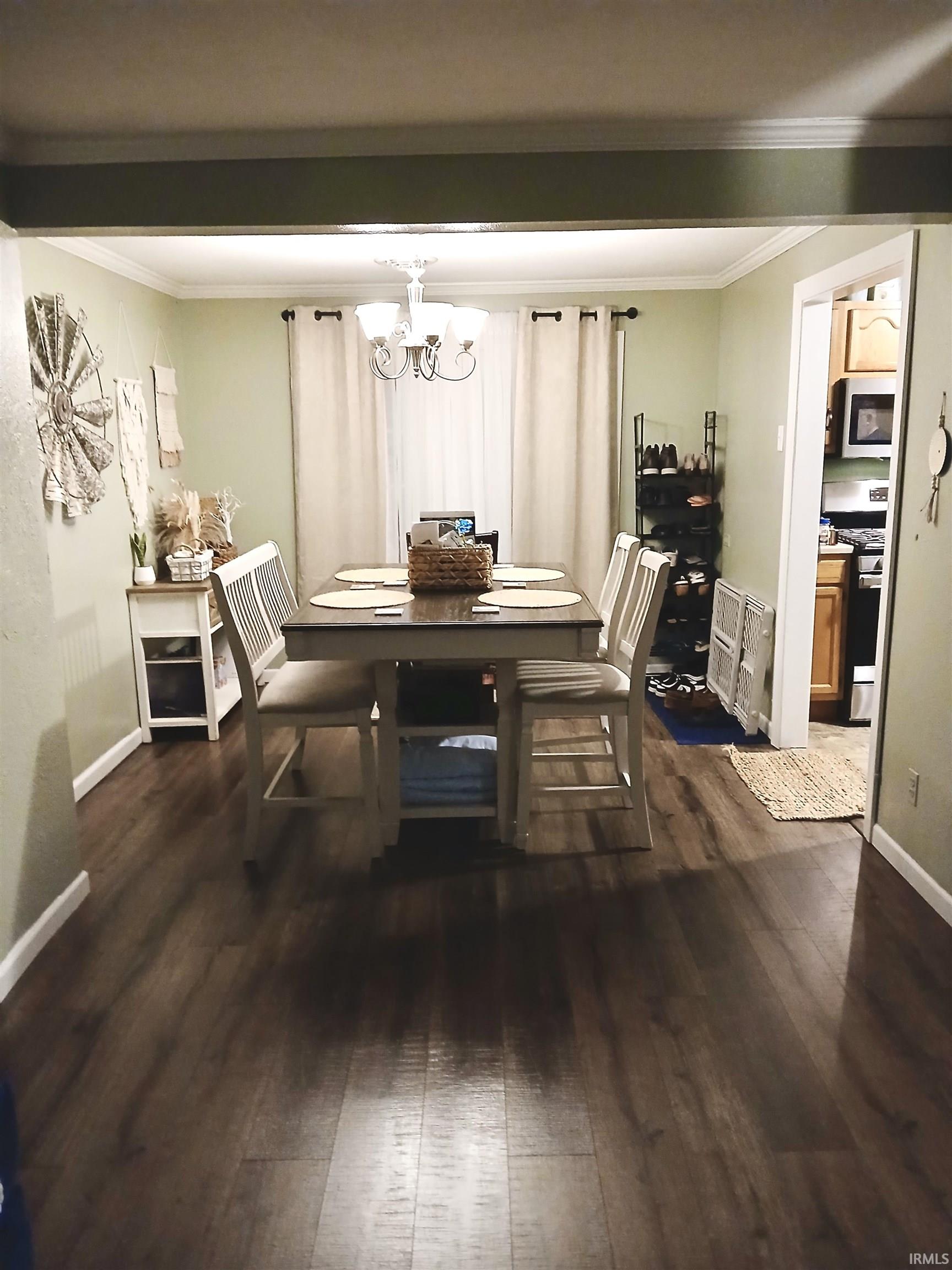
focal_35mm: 26
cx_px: 476
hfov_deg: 53.1
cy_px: 635
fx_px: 953
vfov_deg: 67.3
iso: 800
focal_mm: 3.98
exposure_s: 1/20
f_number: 1.8
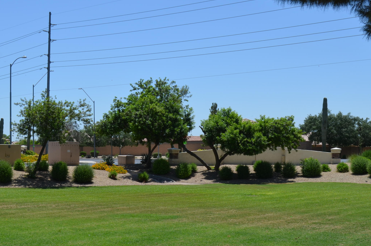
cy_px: 140
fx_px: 720
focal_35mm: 70
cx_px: 171
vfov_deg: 19.4
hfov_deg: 28.9
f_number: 8
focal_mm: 32
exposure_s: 1/250
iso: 100
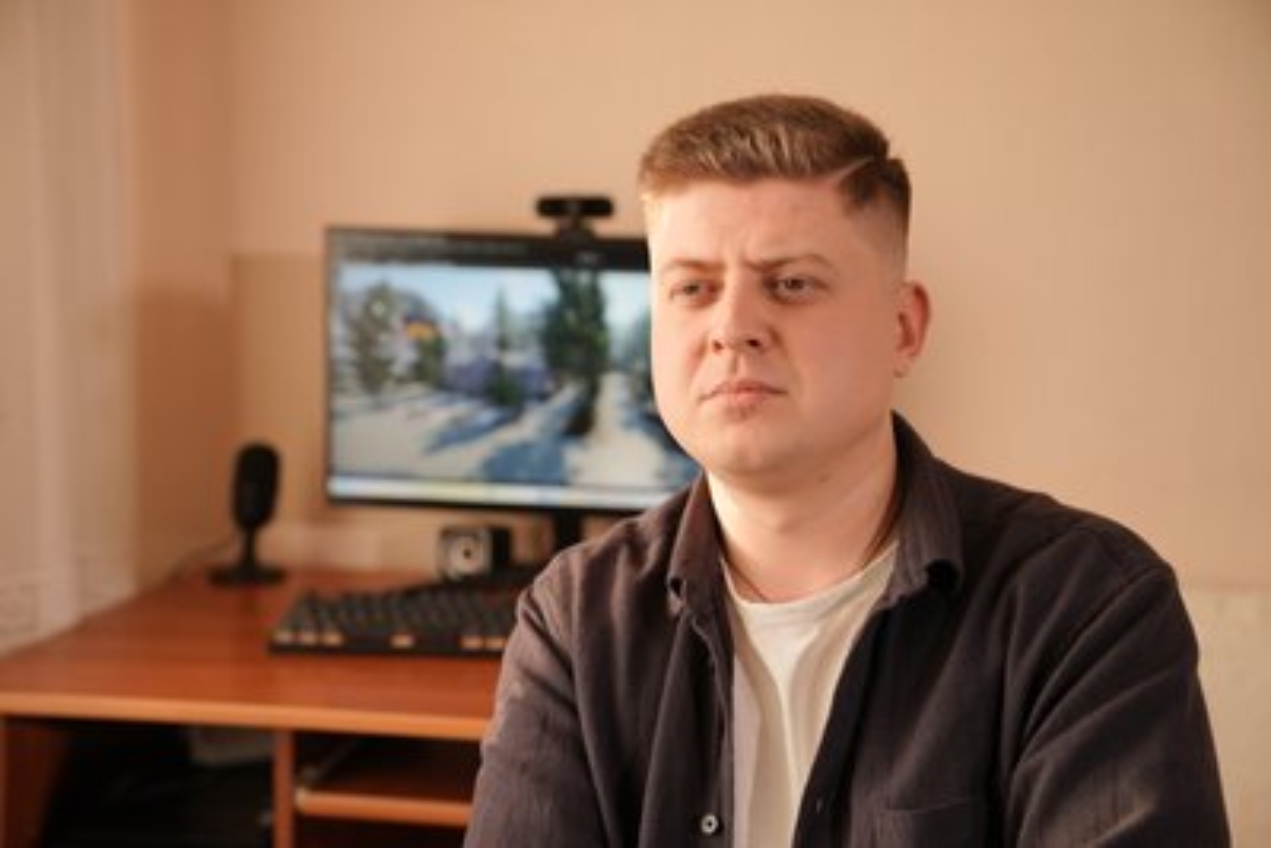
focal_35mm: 55
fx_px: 1942
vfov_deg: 24.6
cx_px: 636
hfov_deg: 36.2
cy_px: 424
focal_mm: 55
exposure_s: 1/100
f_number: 2.8
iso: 250
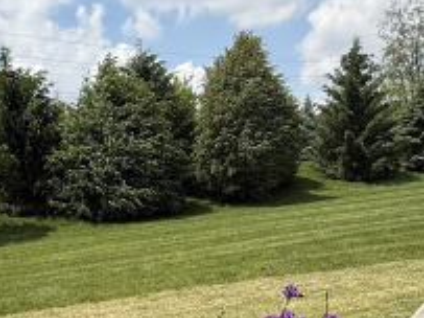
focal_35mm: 46
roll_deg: +5.9
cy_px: 351
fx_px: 563
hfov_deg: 41.2
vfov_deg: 28.5
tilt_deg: -17.9
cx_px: 187
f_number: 2.2
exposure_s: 1/1656
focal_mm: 2.22
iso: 50
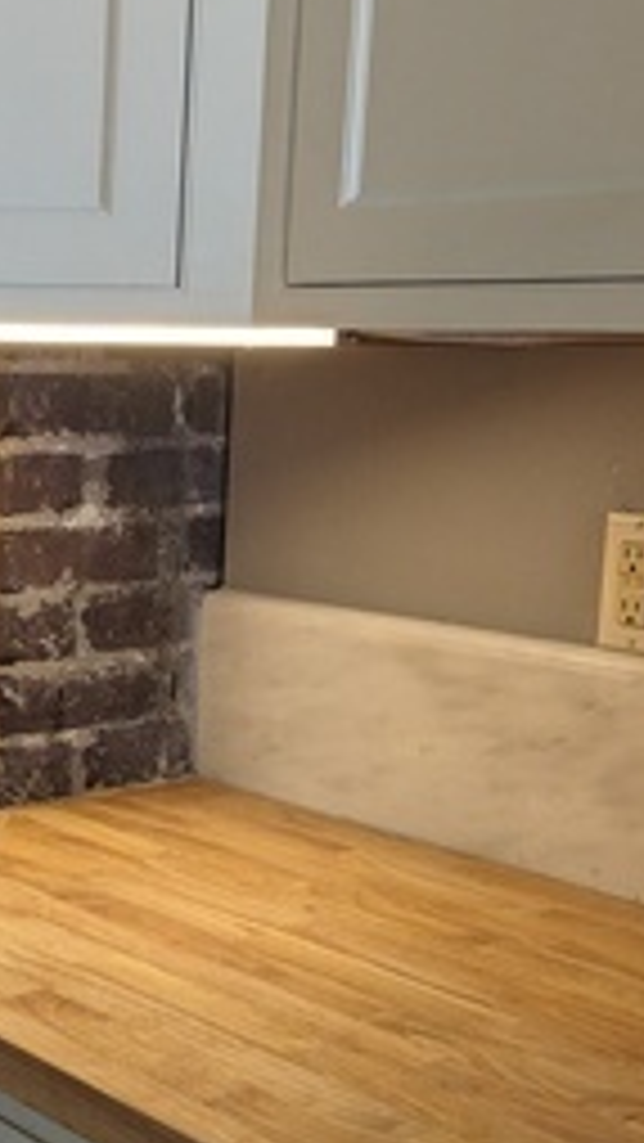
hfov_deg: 20.2
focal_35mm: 58
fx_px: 1760
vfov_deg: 35.6
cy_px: 765
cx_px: 16
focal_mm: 4.38
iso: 82
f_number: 1.73
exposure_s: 1/166
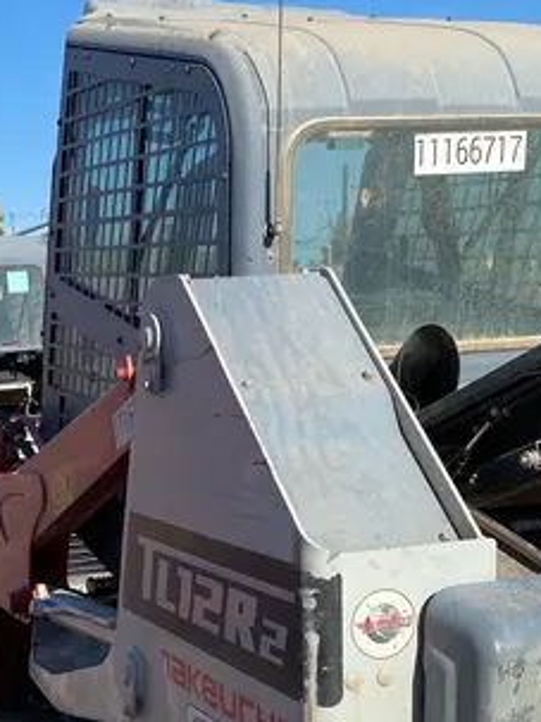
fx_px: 1314
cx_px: 29
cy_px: 680
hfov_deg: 22.6
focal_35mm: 63
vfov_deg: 29.2
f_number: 1.8
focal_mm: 4.25
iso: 32
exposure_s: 1/2967
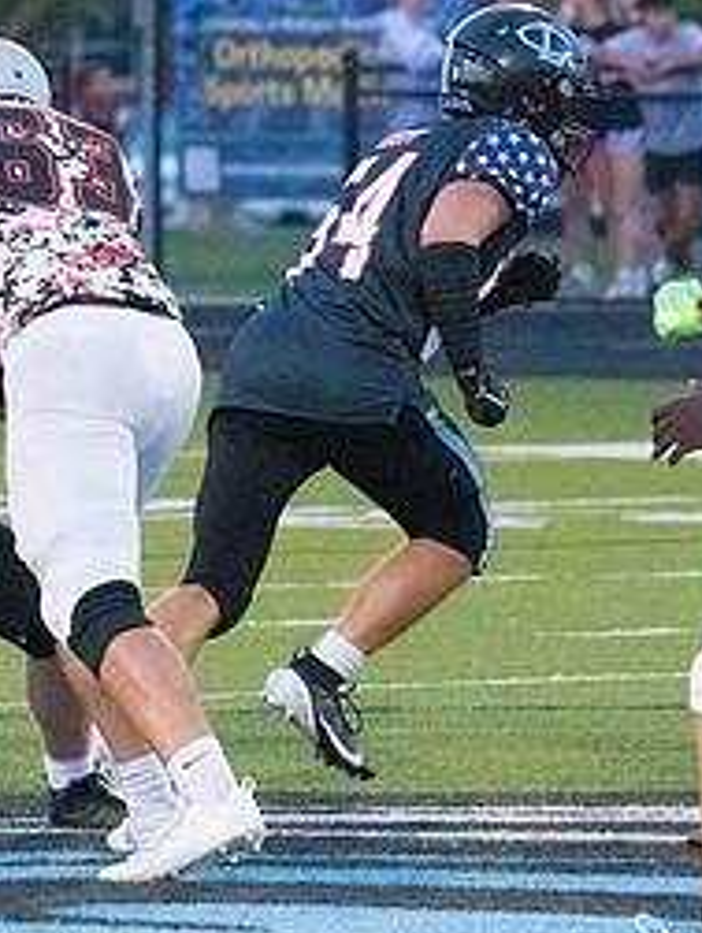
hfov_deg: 2.2
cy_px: 353
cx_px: -145
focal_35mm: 665
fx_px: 17936
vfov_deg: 3.0
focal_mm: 200
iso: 5000
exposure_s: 1/1600
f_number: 5.6
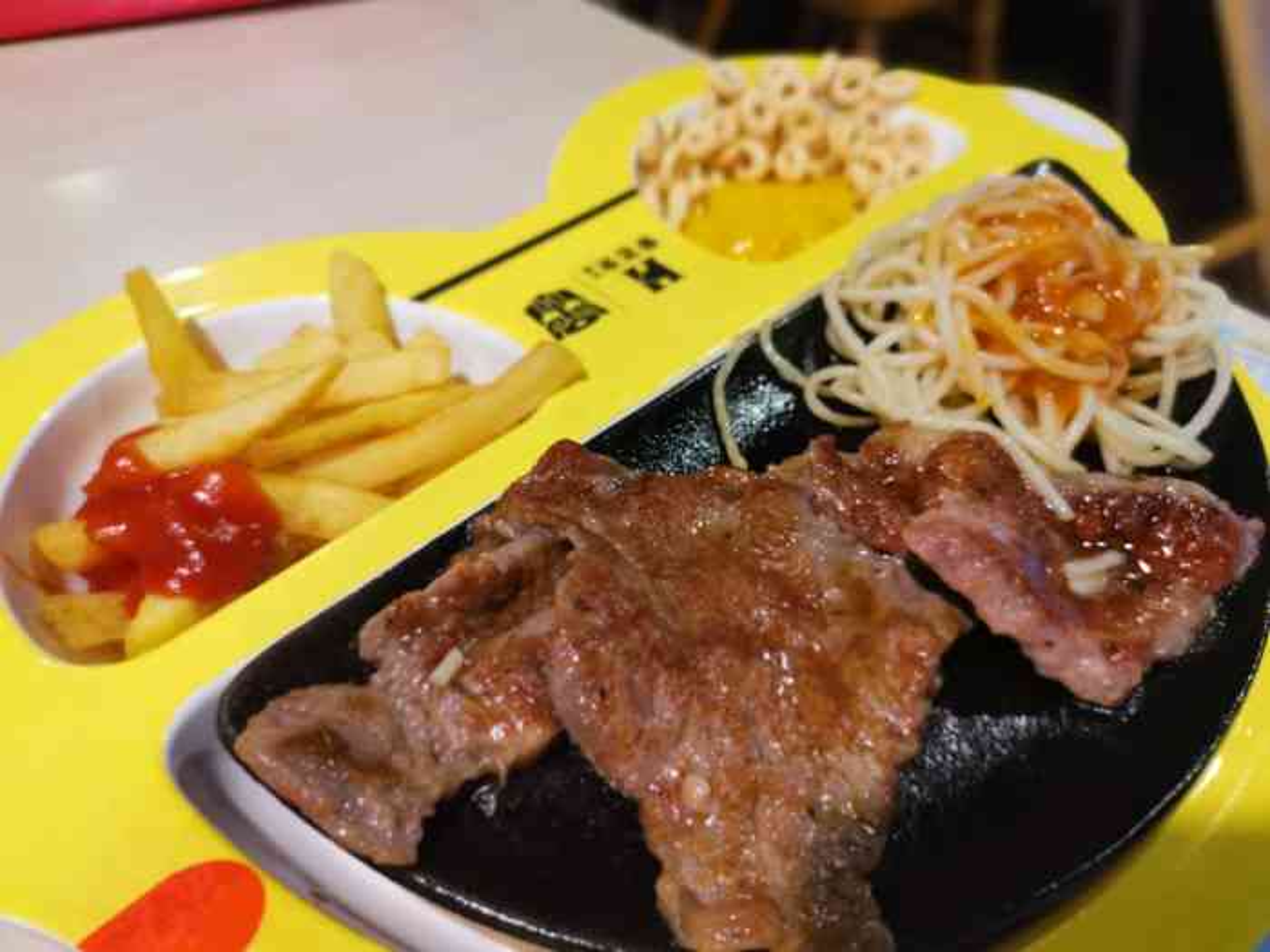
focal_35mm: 27
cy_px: 476
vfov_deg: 51.4
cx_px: 635
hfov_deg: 65.3
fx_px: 991
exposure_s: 1/25
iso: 500
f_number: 4
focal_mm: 5.58
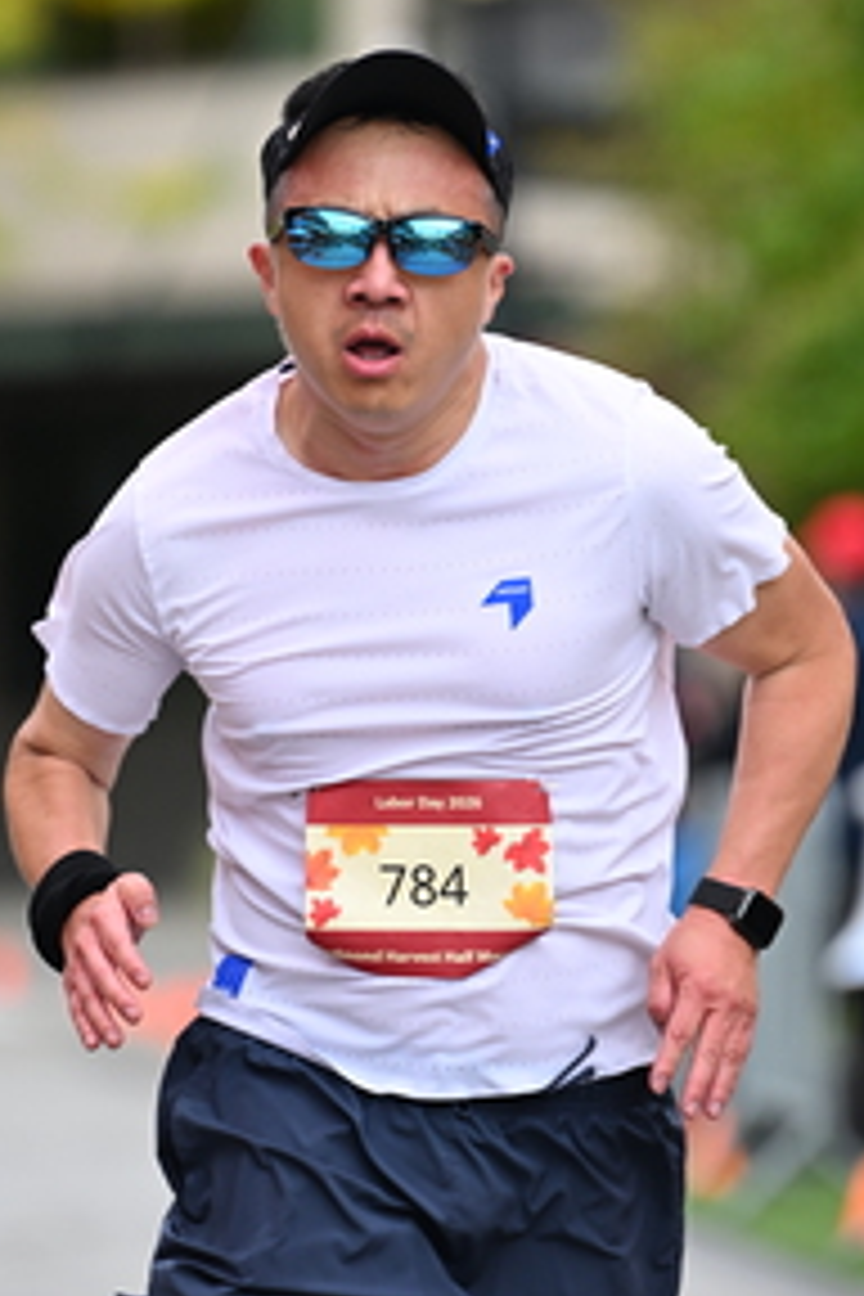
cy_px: 554
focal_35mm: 382
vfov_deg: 5.4
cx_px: 385
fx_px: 13751
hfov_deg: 3.6
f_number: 2.8
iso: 640
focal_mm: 200
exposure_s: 1/2000
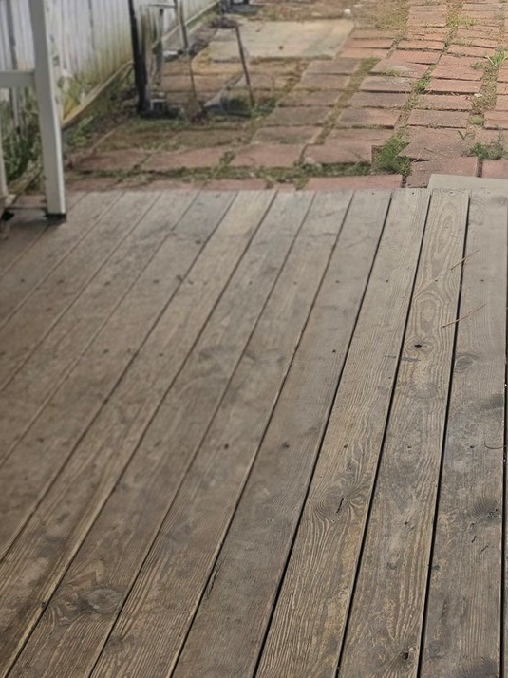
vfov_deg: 27.9
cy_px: 18
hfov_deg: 21.6
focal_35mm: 66
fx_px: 1292
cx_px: 489
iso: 12
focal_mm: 6.3
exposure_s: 1/370
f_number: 1.7
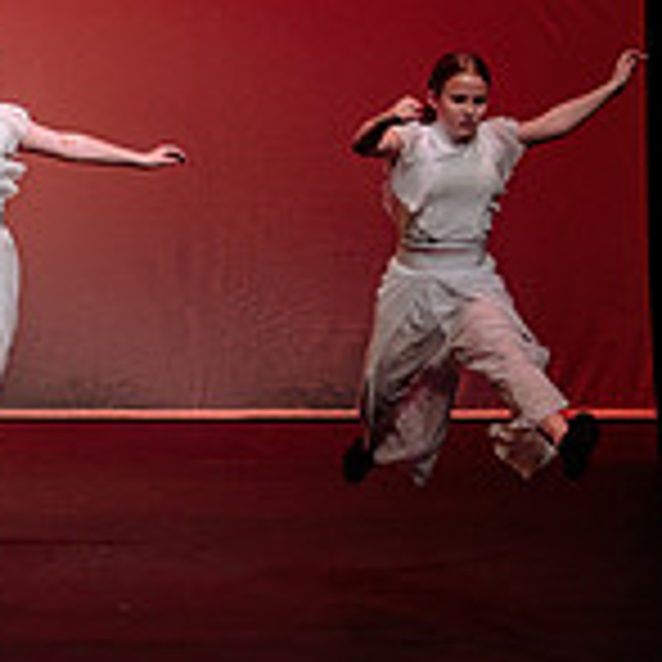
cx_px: -491
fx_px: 5669
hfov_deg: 6.5
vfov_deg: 6.7
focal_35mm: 262
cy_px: 173
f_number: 2.8
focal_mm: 75
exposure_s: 1/640
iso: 1000
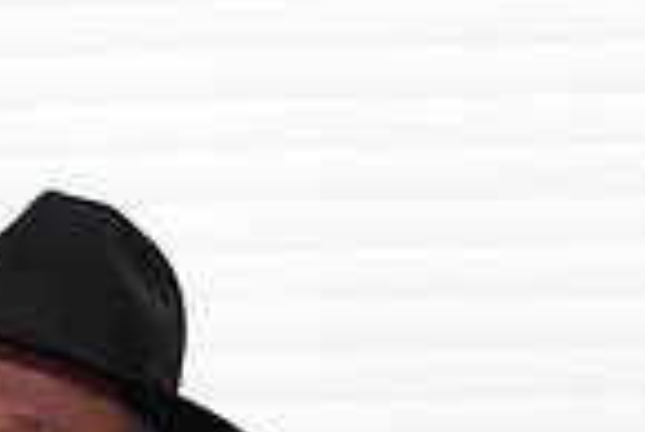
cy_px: 599
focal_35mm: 140
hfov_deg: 14.4
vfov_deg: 9.6
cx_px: -27
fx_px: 2511
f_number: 5.6
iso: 1600
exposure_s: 1/125
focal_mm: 35
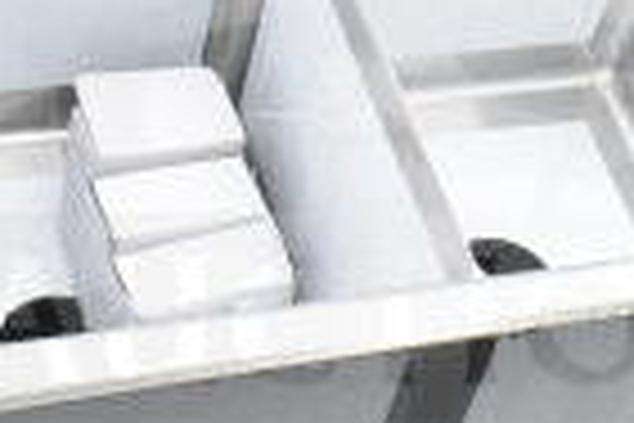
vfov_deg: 11.7
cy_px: 70
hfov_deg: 17.4
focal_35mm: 117
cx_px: 432
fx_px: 2060
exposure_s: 1/400
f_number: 10
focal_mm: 18
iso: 1600
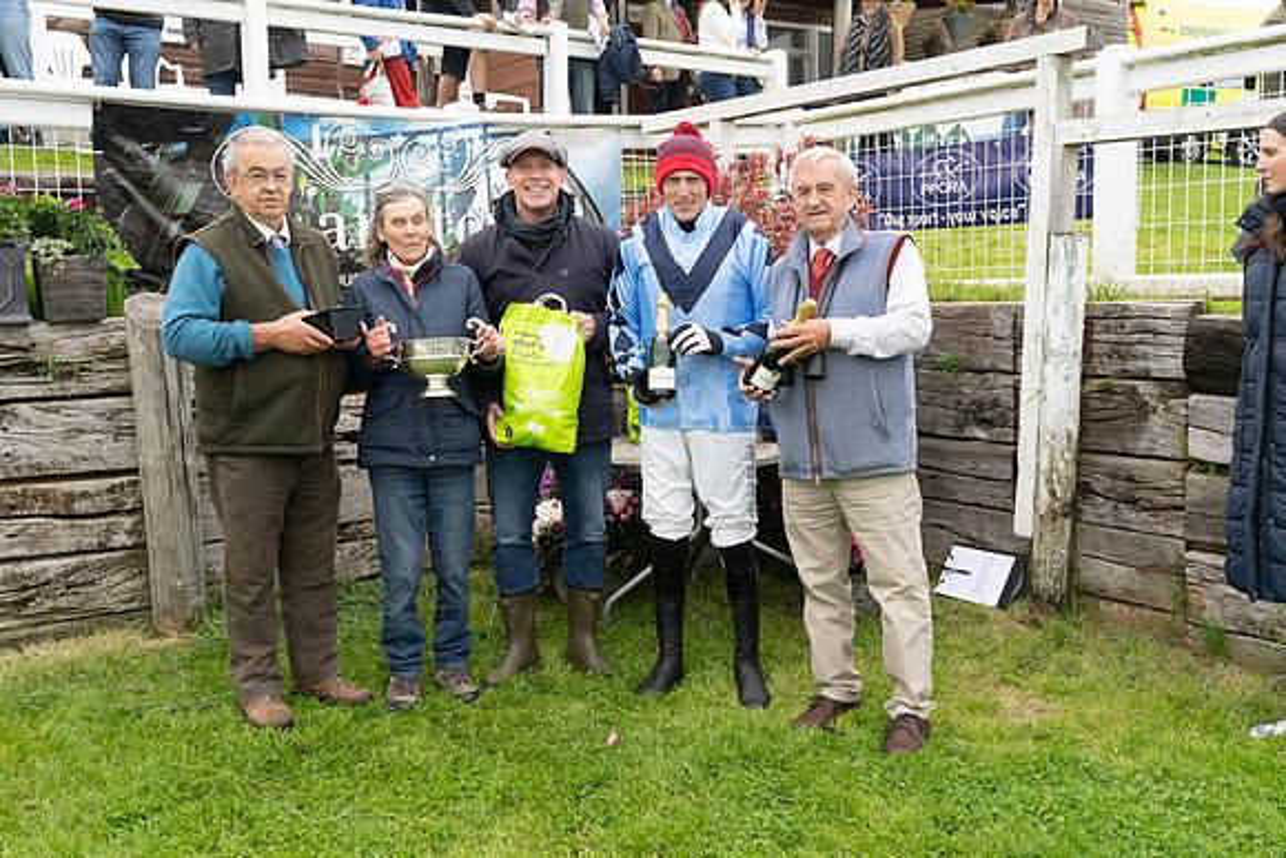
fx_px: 1251
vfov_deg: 37.9
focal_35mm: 35
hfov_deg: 54.4
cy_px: 429
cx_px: 643
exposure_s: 1/800
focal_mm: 35
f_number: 8
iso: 1600
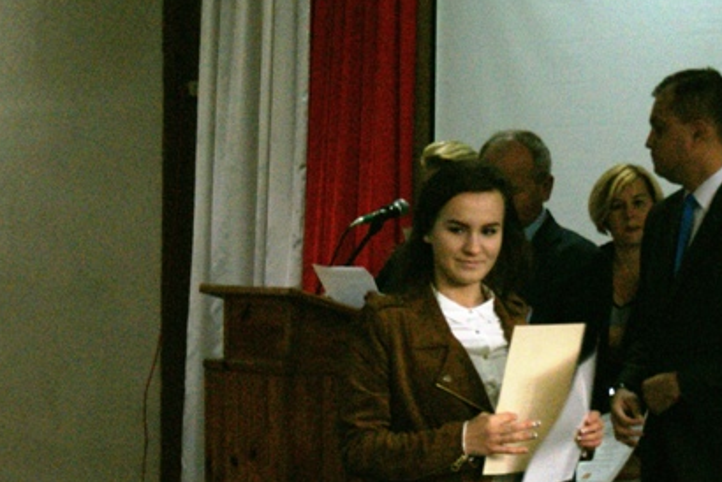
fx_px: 2585
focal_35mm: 129
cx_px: 528
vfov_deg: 10.7
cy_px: 285
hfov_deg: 15.8
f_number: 5.6
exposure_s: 1/80
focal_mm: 55
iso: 400
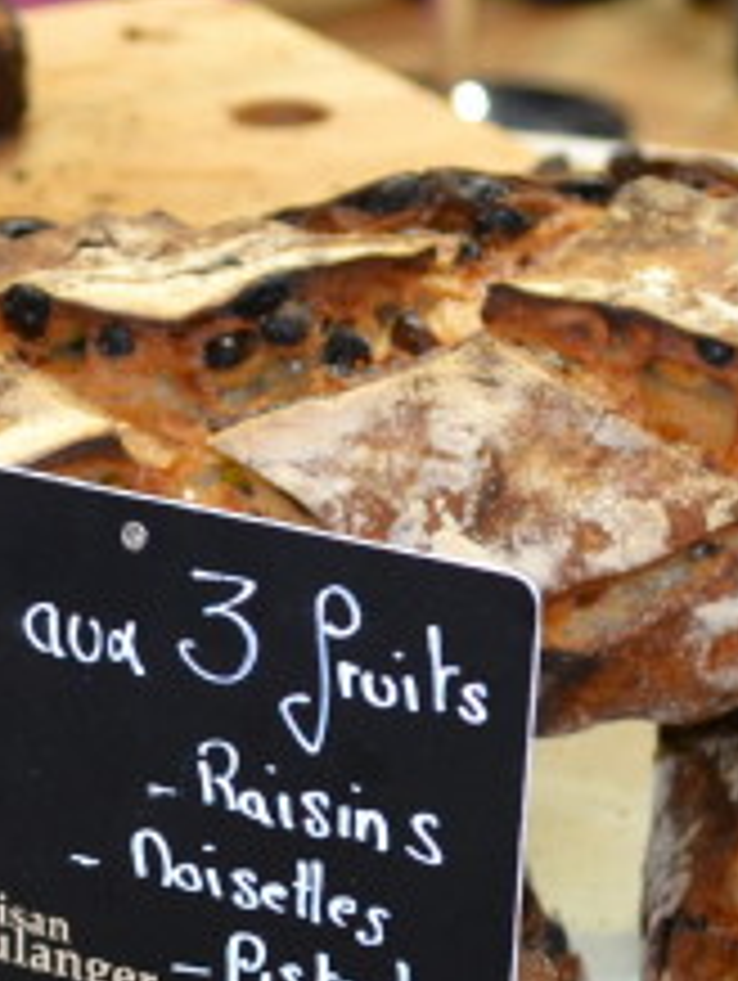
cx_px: 508
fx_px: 3376
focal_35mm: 119
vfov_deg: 16.4
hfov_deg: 12.5
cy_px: 830
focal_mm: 18
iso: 500
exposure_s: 1/60
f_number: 3.5
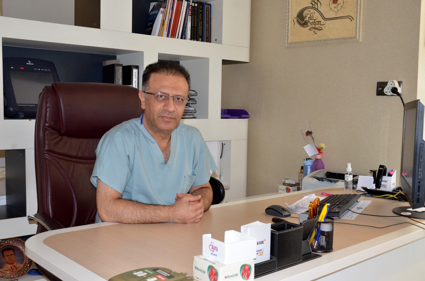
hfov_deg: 49.6
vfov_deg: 34.1
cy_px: 140
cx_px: 212
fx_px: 459
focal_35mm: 39
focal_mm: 26
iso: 1600
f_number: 8
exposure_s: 1/50
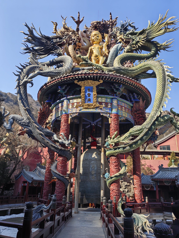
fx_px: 200
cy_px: 119
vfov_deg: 61.7
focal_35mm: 29
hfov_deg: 48.2
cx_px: 90
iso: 50
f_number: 1.9
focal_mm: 5.52
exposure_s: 1/3333
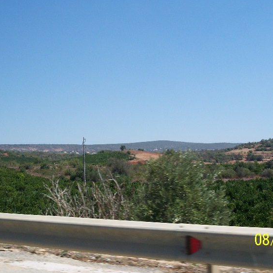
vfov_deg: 35.3
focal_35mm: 48
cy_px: 130
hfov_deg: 35.3
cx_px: 155
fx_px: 428
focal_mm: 8
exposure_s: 1/700
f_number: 4.8
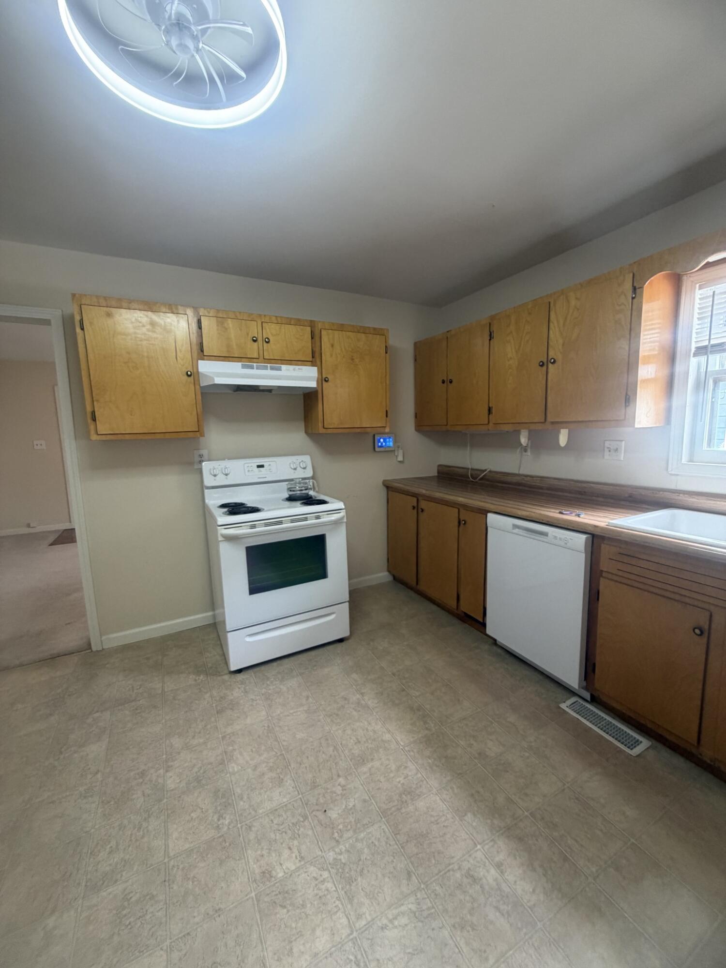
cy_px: 484
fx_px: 391
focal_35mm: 14
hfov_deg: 85.7
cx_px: 363
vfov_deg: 102.1
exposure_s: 1/60
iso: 200
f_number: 2.2
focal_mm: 2.22
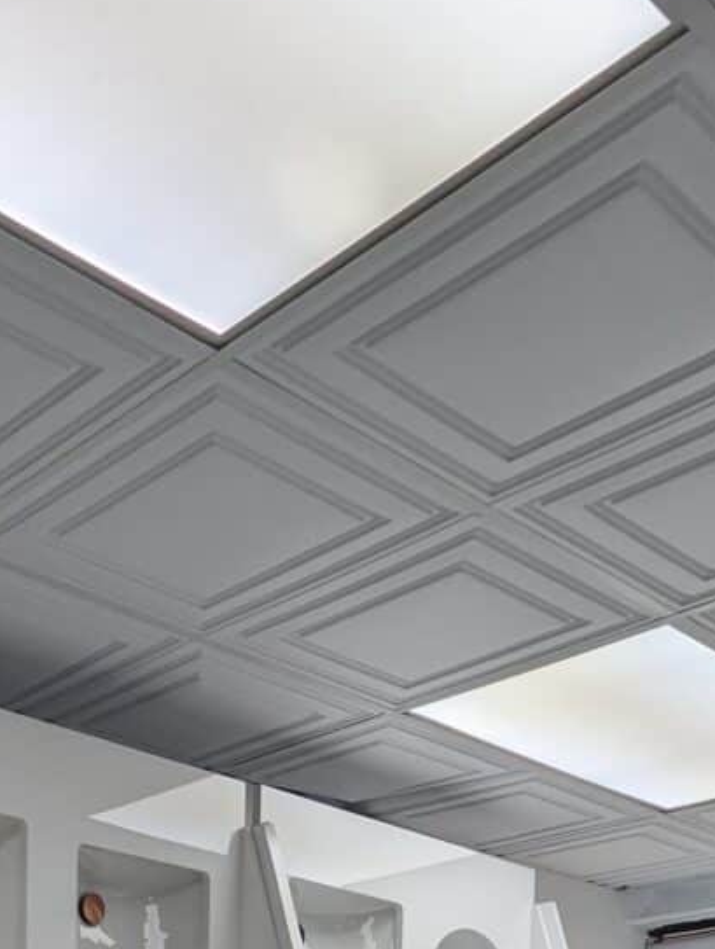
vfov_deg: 29.8
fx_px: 1291
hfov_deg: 28.5
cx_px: -45
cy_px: 1311
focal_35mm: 47
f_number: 2.2
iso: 51
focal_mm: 2.35
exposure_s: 1/342
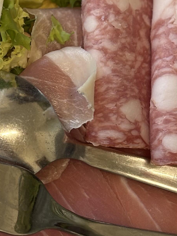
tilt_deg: -68.0
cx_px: -60
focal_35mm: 173
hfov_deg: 8.5
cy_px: 24
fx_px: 1179
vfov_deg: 11.4
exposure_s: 1/86
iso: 50
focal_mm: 5.96
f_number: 1.6
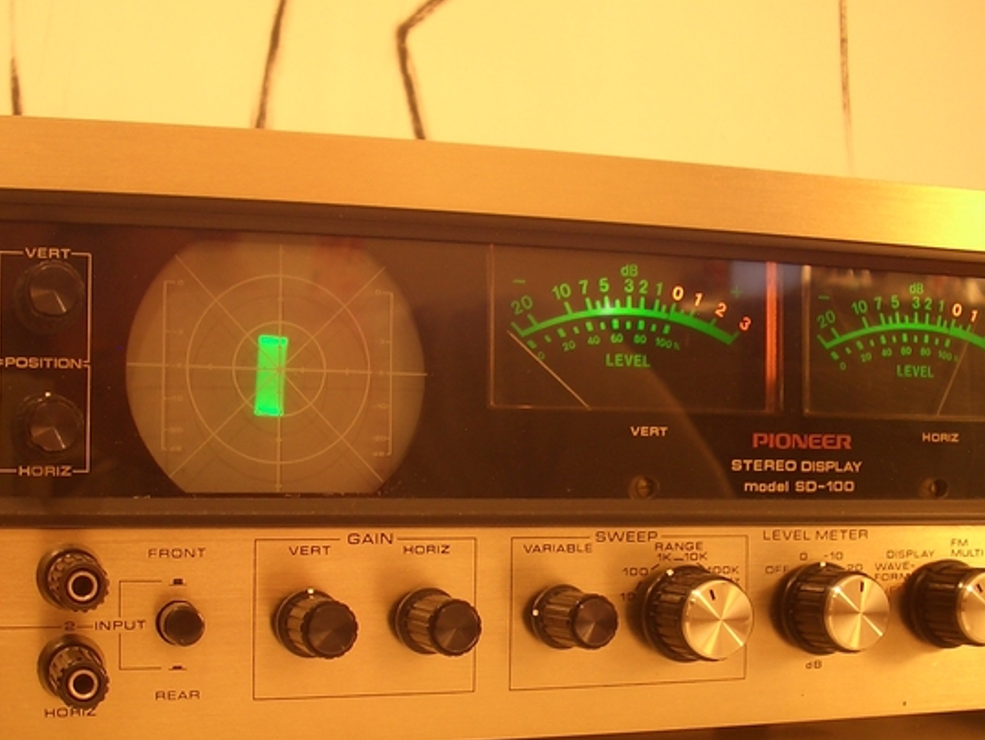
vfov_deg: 27.9
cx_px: 333
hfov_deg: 36.4
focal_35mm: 52
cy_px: 482
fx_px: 1480
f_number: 2.6
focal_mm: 5.8
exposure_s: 2
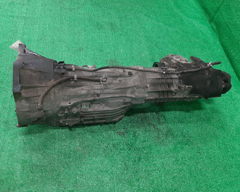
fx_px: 199
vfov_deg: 51.5
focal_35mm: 28
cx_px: 113
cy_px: 97
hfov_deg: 62.2
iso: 119
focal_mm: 3.93
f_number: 1.7
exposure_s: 1/50
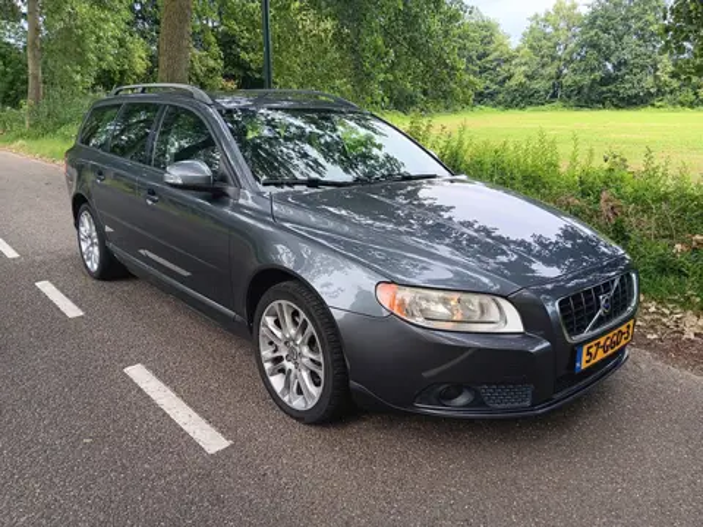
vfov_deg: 53.1
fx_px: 528
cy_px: 264
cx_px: 352
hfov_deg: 67.3
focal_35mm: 26
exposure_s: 1/100
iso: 20
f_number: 1.8
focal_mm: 3.98
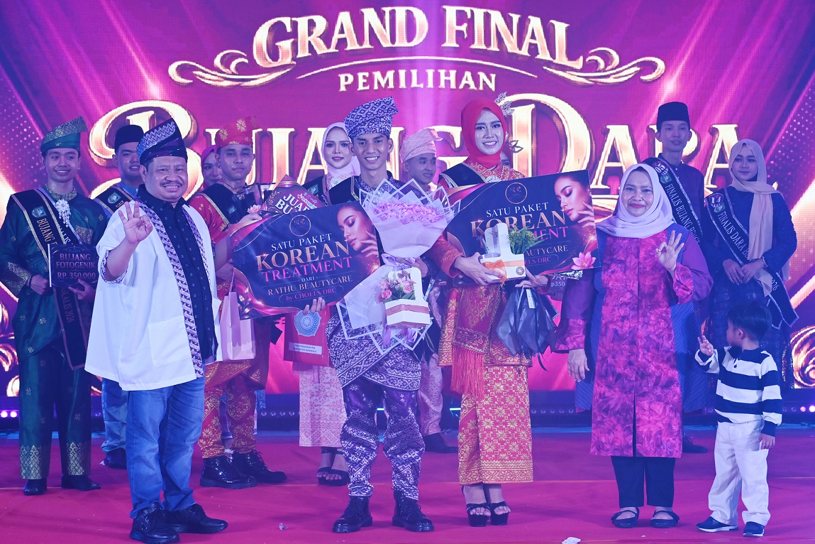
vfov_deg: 13.8
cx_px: 408
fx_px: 2242
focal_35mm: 99
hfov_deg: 20.6
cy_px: 272
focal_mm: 66
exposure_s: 1/125
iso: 900
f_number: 4.8
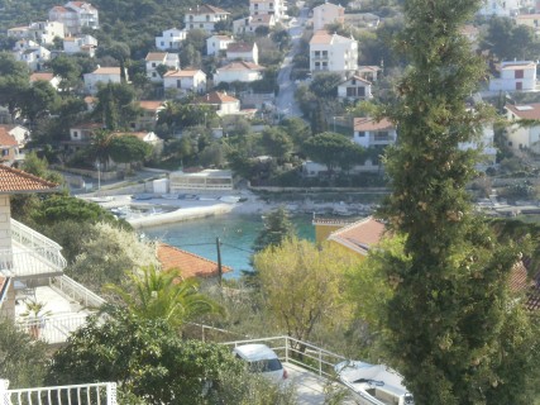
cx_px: 270
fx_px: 998
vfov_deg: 22.9
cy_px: 202
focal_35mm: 64
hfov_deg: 30.3
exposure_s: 1/320
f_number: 4.4
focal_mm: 11.3
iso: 100
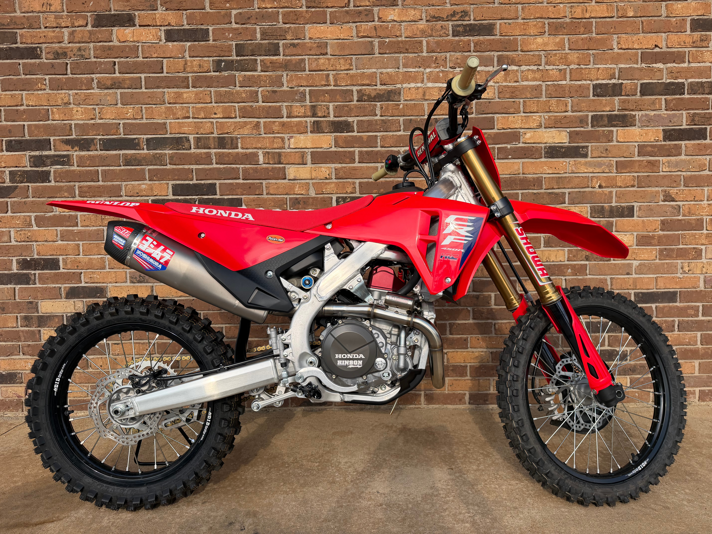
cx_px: 356
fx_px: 494
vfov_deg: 56.8
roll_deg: +1.2
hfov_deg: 71.6
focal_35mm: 24
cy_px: 267
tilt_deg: -5.7
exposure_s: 1/2907
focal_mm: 6.76
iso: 100
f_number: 1.78
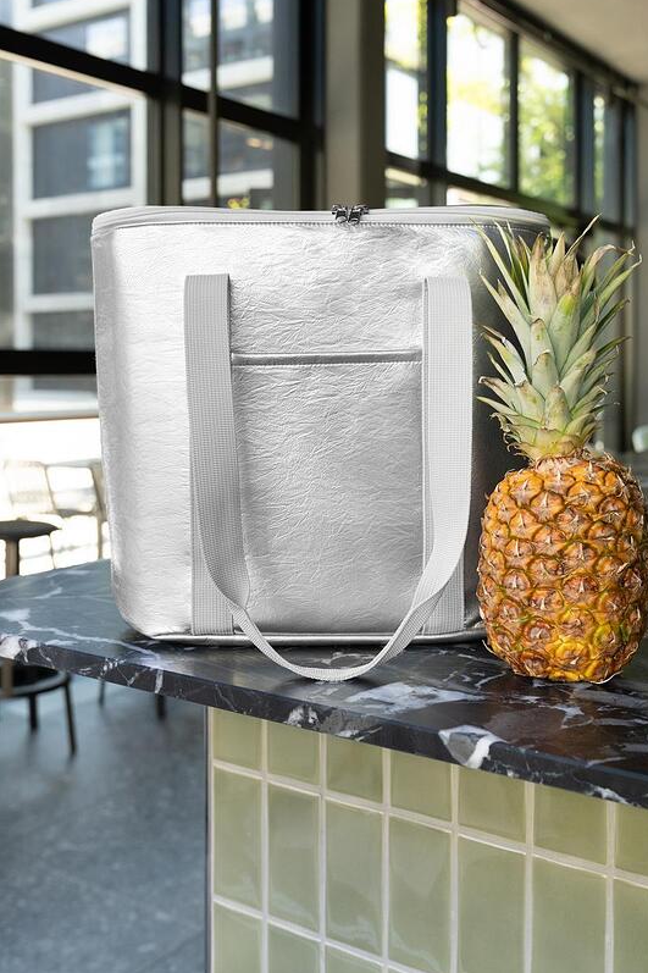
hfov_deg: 35.9
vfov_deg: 51.9
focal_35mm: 37
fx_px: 999
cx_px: 312
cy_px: 454
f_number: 5
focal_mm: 34
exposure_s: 1/250
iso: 1600
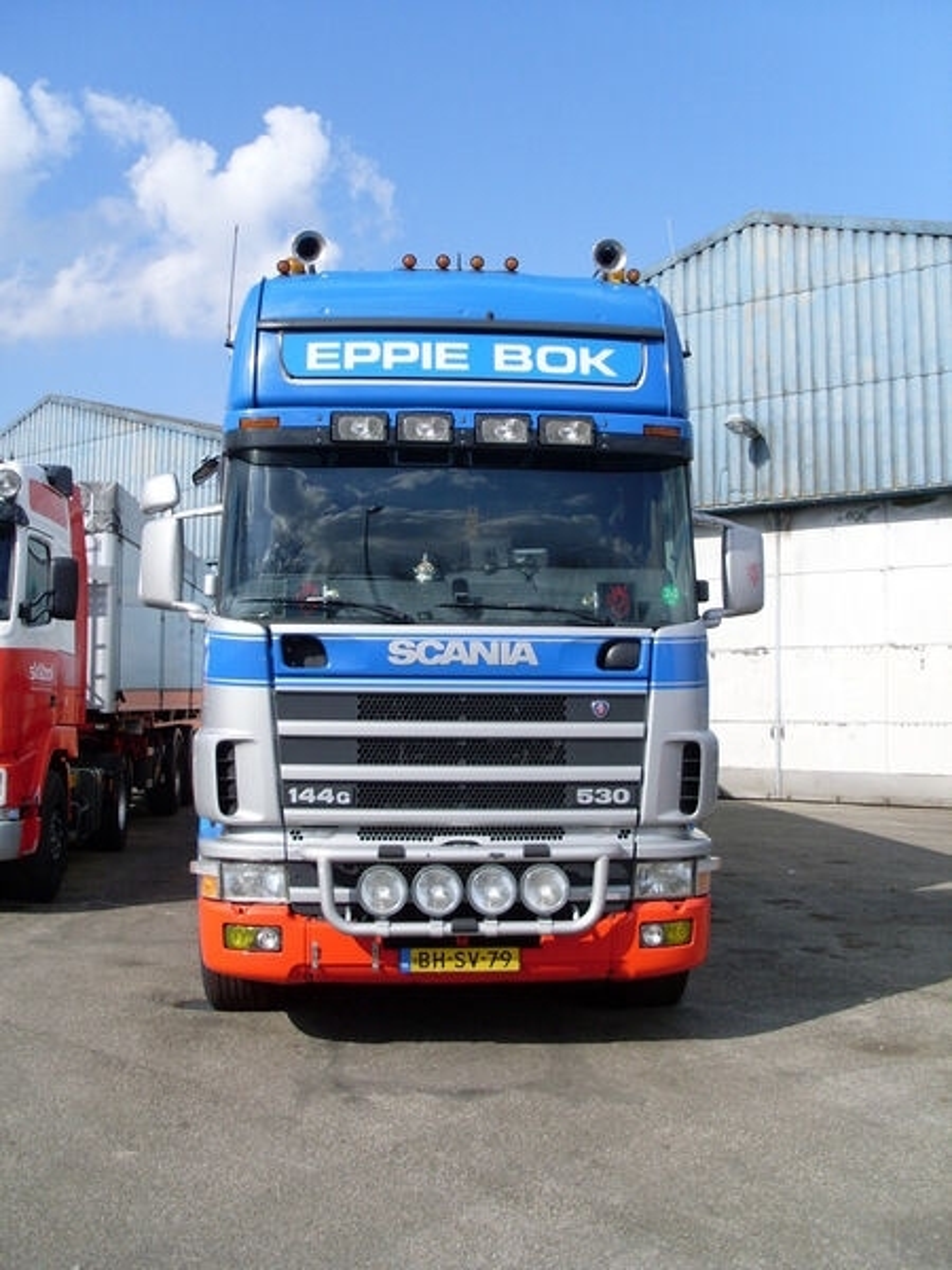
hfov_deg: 37.7
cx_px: 476
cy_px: 635
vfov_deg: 49.0
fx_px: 1393
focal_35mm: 38
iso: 80
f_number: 7.7
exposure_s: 1/250
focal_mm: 6.3
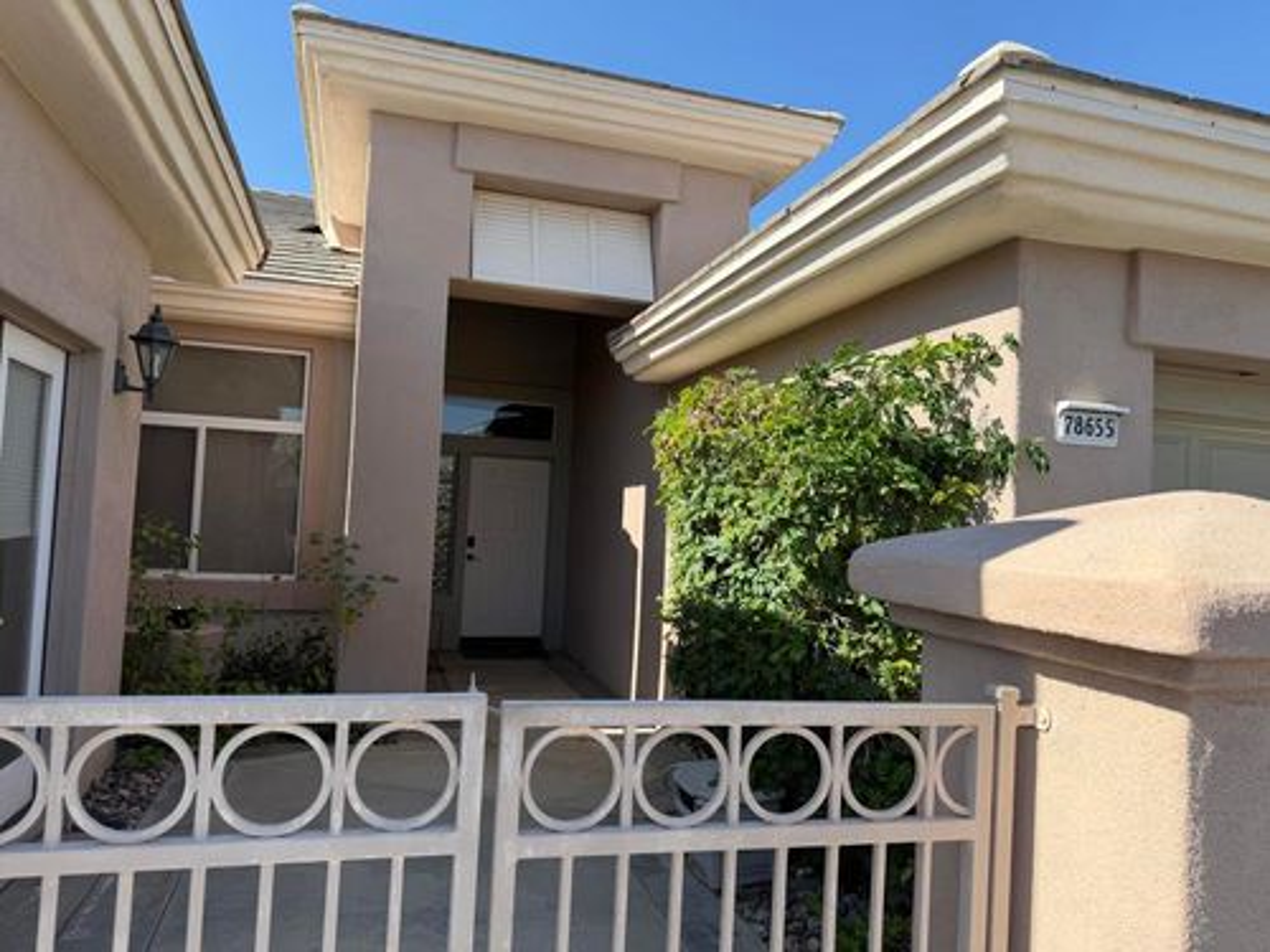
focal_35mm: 24
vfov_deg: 56.8
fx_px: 881
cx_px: 635
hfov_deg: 71.6
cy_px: 476
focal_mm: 6.76
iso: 80
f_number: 1.78
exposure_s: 1/2299
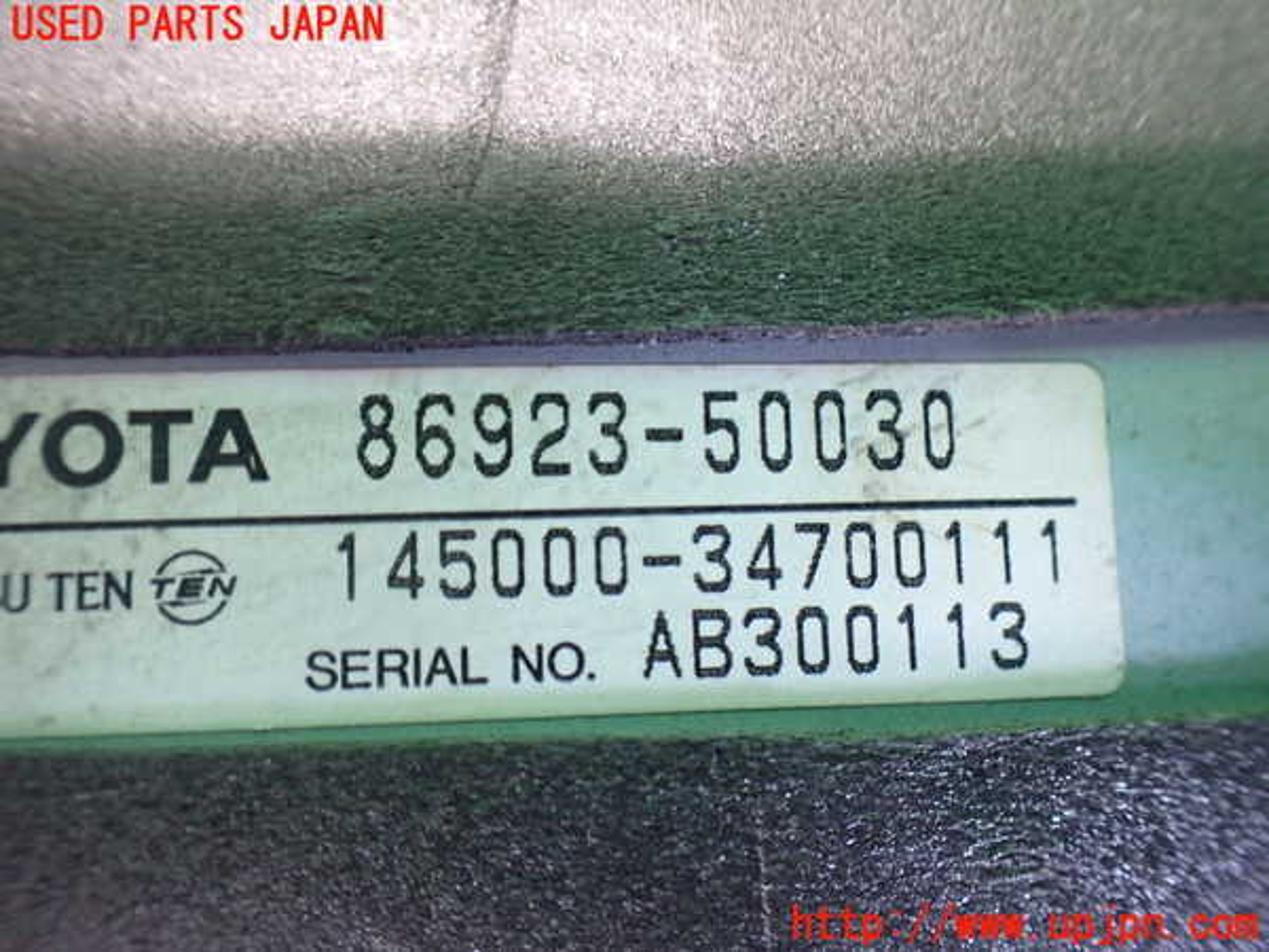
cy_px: 476
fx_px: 1100
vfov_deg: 46.8
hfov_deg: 60.0
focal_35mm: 30
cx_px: 634
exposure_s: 1/40
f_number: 2.3
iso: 800
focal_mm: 5.4
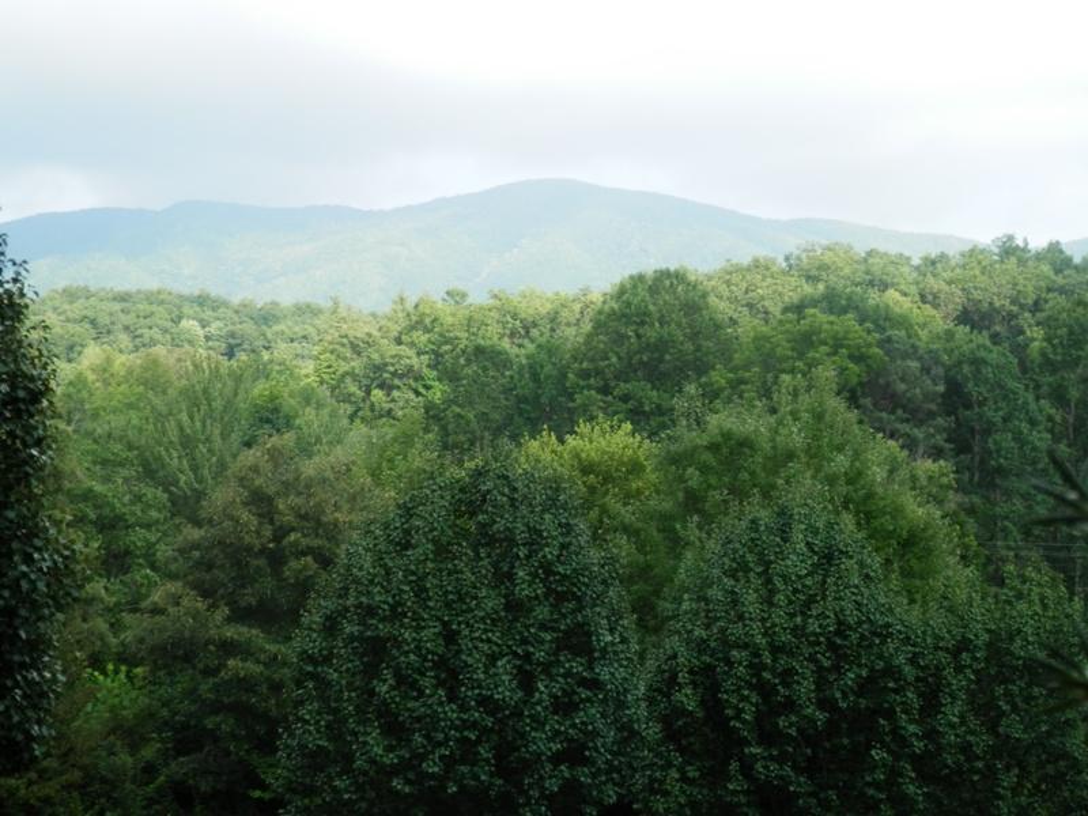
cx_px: 544
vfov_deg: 29.7
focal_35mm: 49
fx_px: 1540
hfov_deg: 38.9
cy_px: 408
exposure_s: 1/200
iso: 80
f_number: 4
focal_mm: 8.9
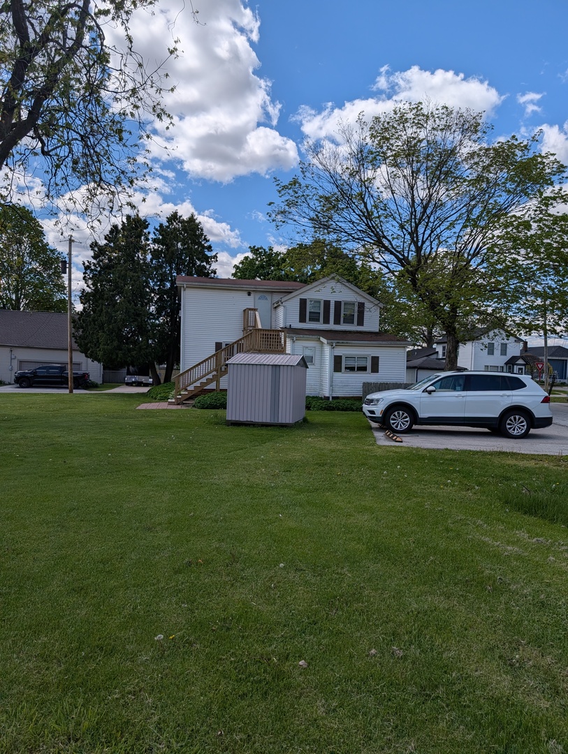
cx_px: 284
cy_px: 377
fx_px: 524
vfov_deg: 71.5
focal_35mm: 24
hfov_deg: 56.9
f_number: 1.68
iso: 22
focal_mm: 6.9
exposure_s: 1/1912
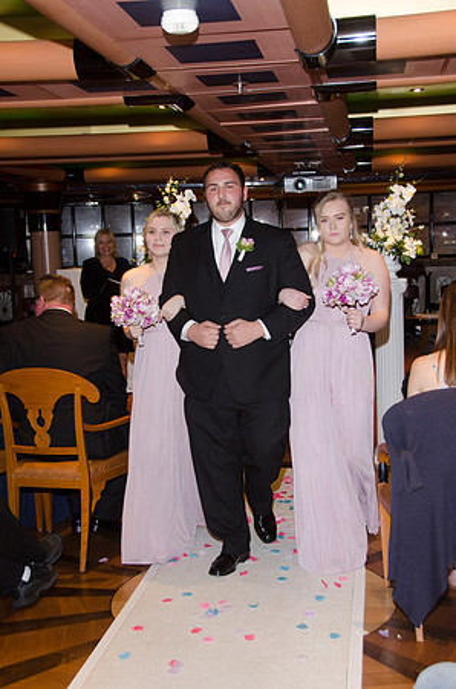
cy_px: 344
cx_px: 228
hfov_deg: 27.9
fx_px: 916
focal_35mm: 48
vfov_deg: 41.2
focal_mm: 32
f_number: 5.6
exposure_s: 1/60
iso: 400
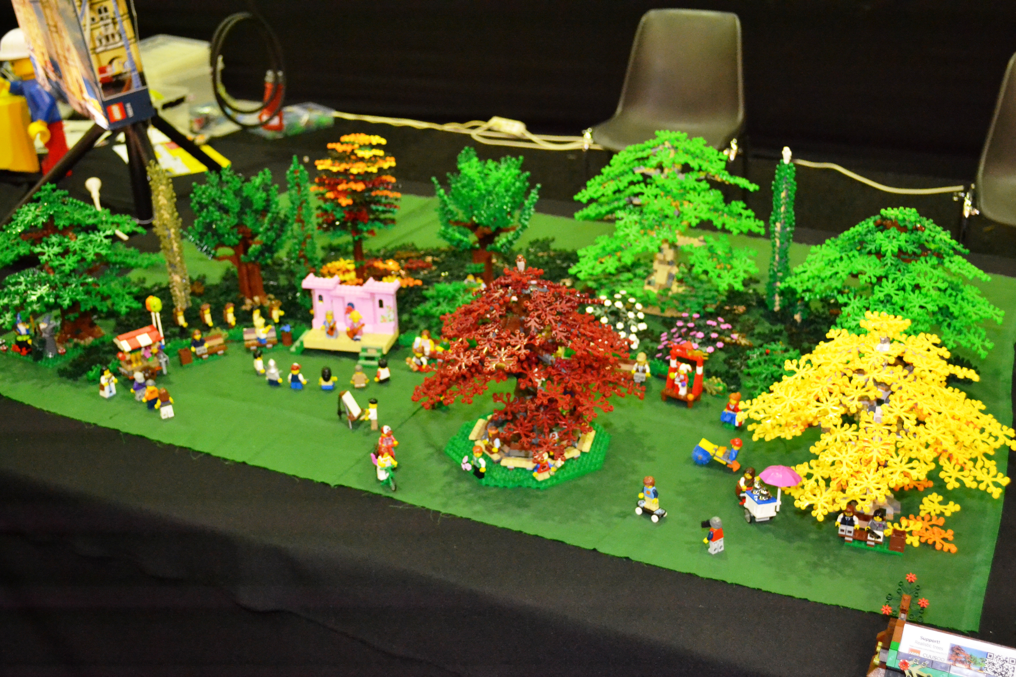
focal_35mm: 42
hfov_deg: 46.4
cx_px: 508
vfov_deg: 31.9
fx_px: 1185
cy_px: 338
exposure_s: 1/60
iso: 3200
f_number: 4.5
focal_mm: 28
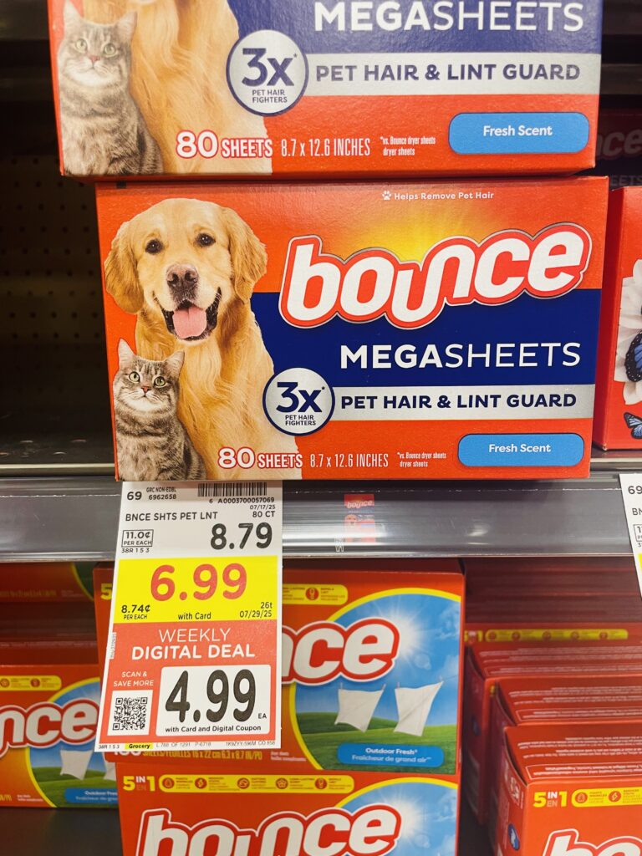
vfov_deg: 67.3
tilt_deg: -12.6
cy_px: 428
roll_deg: +0.5
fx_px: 643
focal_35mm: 26
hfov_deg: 53.1
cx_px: 321
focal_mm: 4.2
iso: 80
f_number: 1.6
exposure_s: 1/61
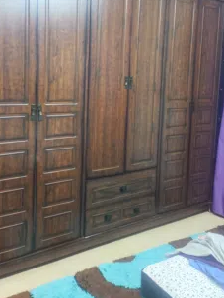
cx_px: 98
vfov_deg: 54.6
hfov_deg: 42.8
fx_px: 285
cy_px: 107
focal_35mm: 33
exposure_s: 1/20
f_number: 1.8
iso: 1000
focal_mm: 4.65
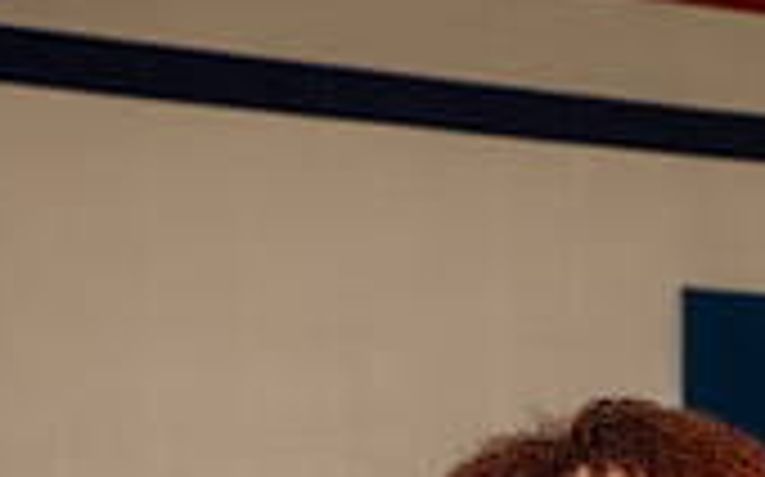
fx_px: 2917
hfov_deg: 14.8
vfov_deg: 8.8
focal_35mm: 140
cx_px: 616
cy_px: 1004
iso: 320
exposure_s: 1/250
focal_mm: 52
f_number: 6.3
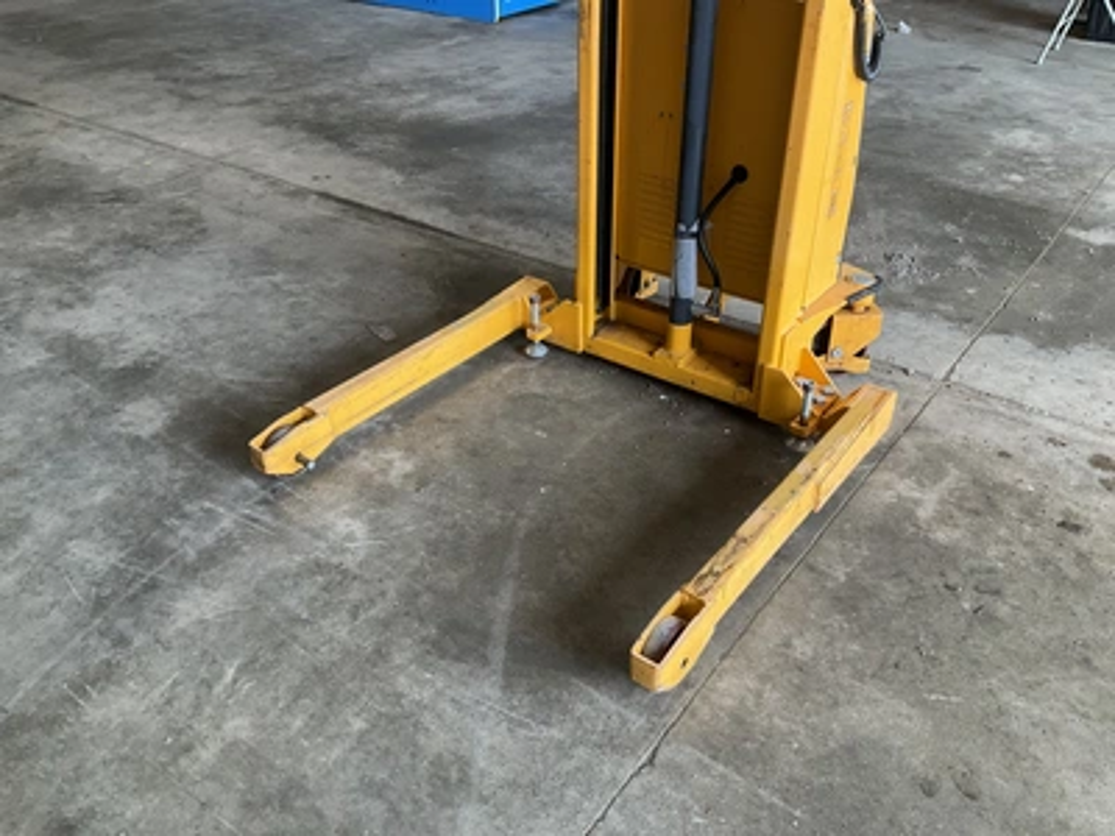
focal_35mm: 29
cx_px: 558
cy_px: 418
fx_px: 934
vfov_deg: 48.2
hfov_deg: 61.7
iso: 64
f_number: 1.8
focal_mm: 3
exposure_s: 1/122
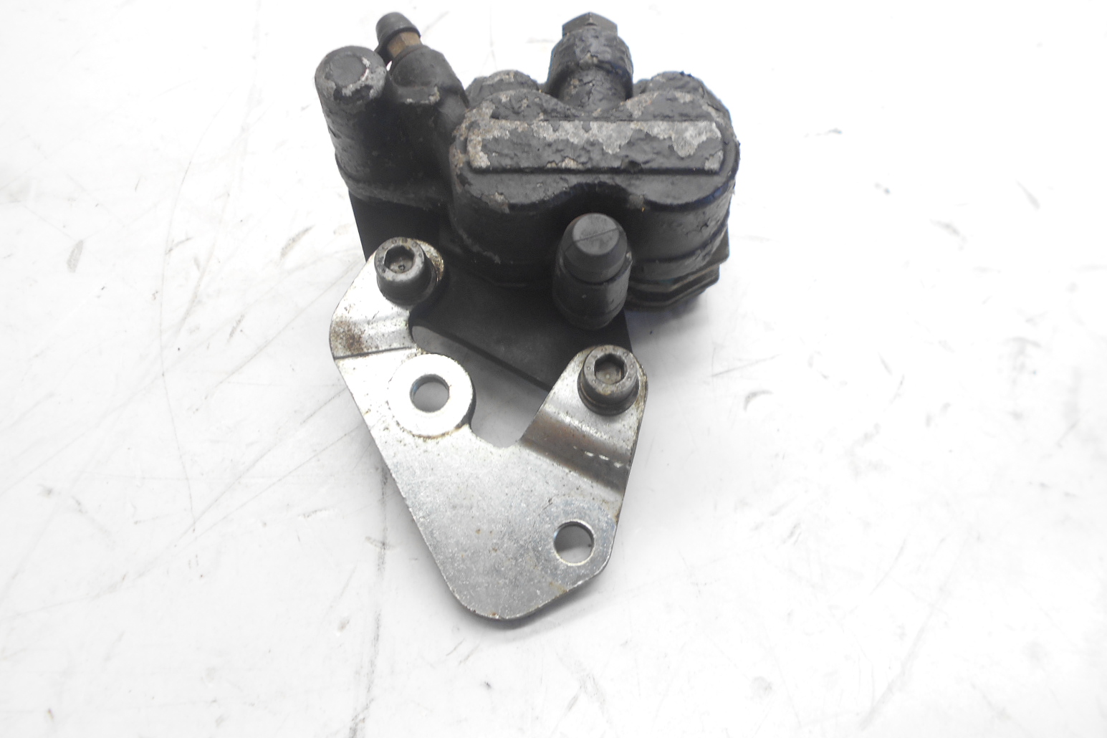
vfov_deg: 46.4
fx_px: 861
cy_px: 348
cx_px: 539
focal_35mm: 28
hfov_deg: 65.5
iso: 100
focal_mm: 4.6
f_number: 3.2
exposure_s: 1/30
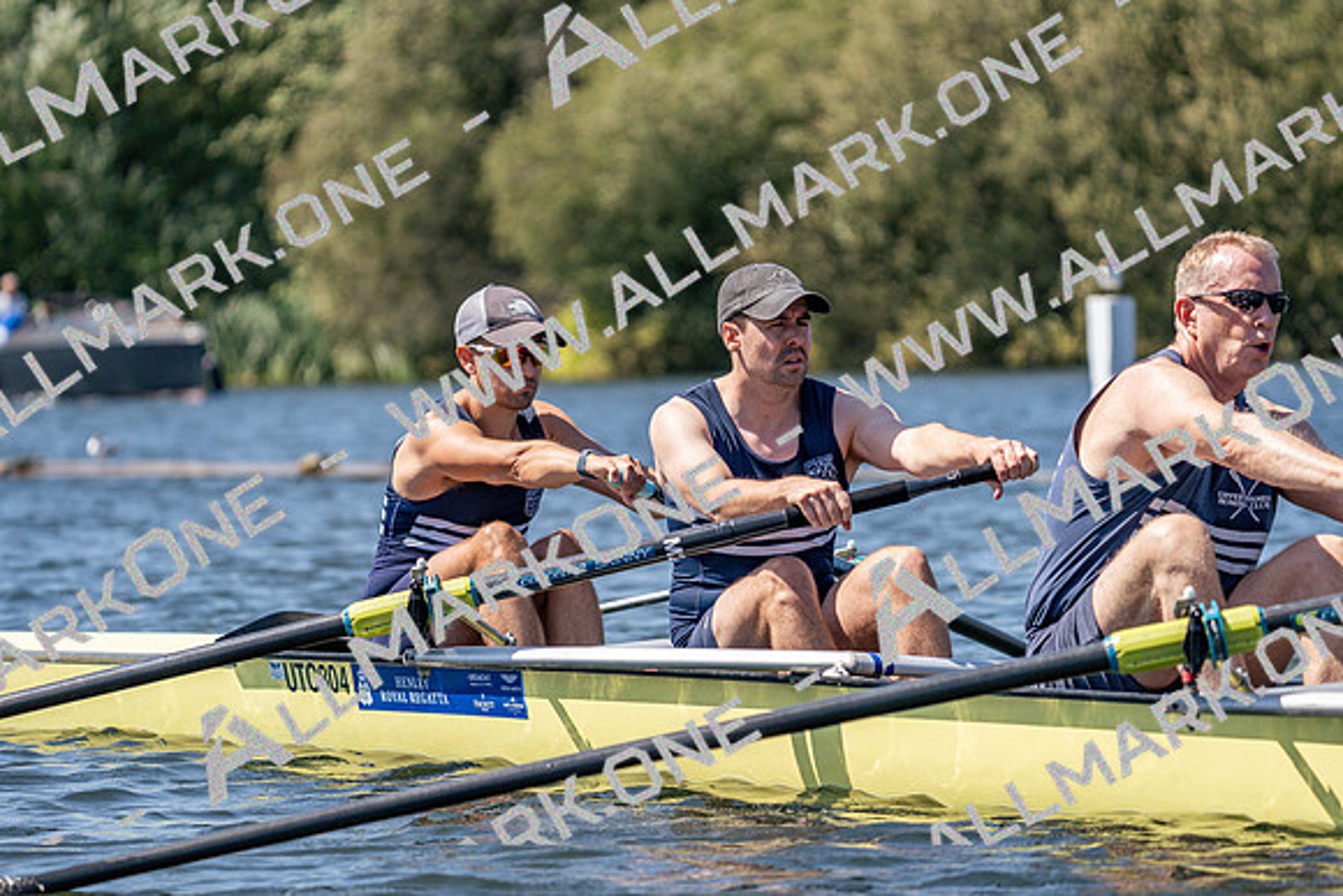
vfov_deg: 5.5
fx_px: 9328
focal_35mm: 250
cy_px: 448
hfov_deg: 8.2
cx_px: 672
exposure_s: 1/2000
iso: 320
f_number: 5.6
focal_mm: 250
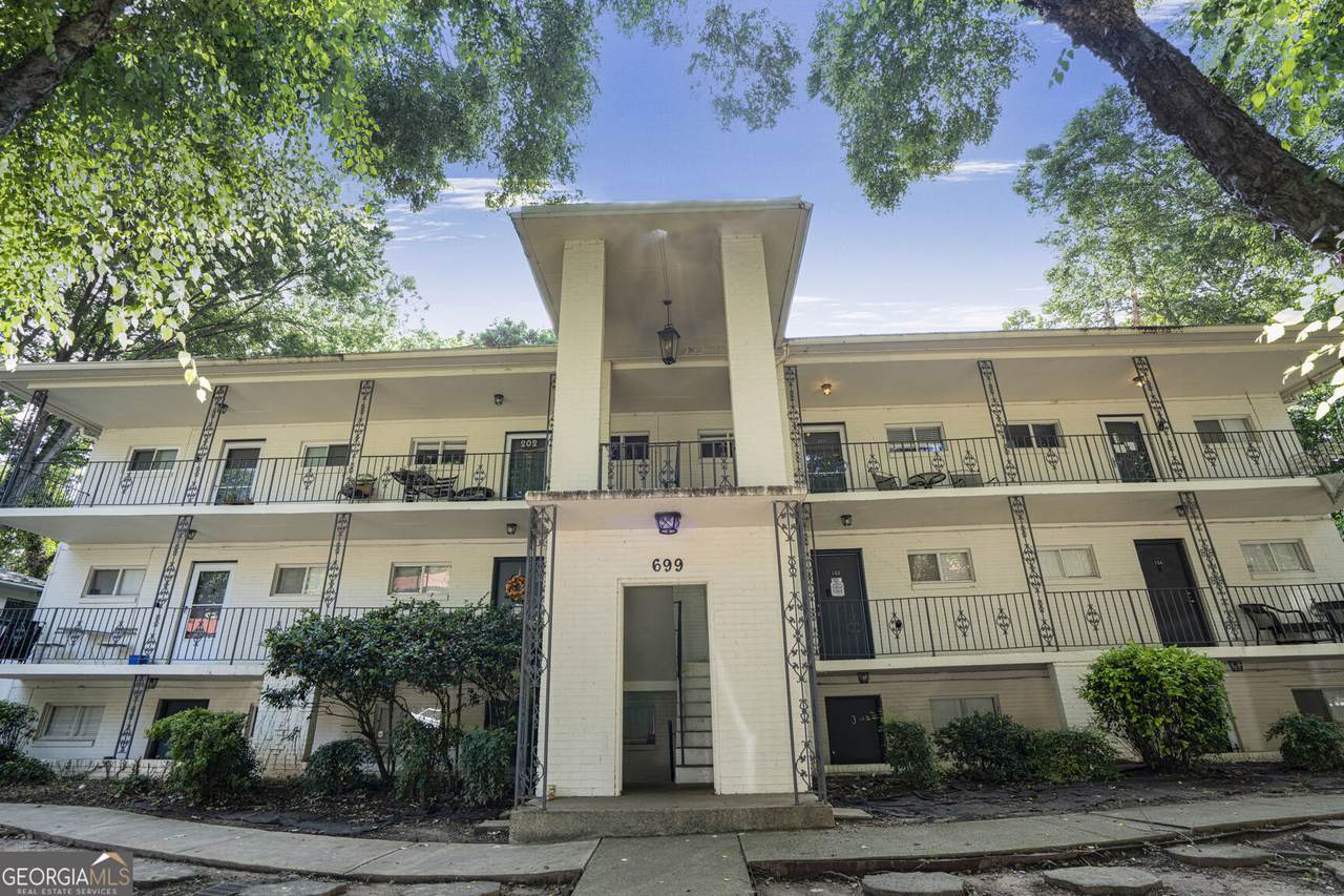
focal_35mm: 16
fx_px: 597
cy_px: 448
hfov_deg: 96.7
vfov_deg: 73.7
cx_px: 672
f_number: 6.3
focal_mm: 16
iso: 400
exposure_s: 1/80
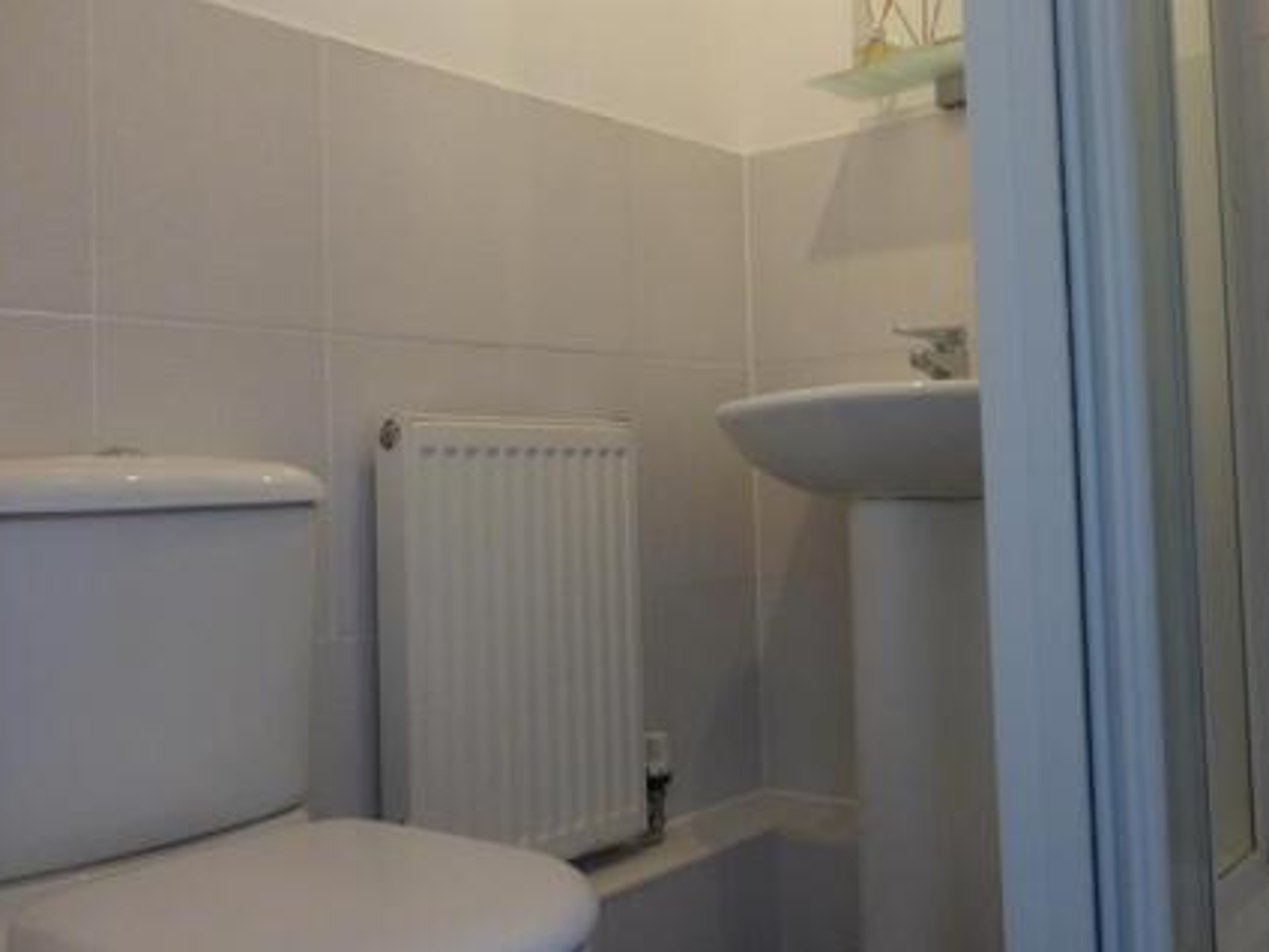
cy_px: 412
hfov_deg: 54.2
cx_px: 846
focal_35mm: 33
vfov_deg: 42.9
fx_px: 1210
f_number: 3.3
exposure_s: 1/60
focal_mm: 4.3
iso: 400
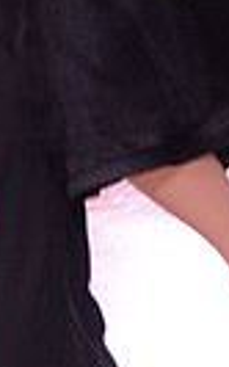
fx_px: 5308
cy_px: -290
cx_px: 112
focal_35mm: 531
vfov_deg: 3.9
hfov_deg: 2.5
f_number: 5.6
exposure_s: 1/250
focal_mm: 120
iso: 2000
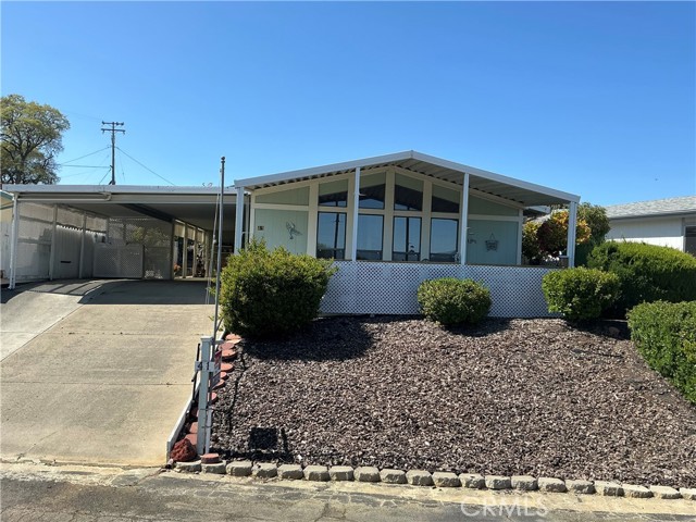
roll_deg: -3.1
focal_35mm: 28
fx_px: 563
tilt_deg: +1.2
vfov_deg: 49.7
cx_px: 348
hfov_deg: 63.4
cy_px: 261
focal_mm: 3
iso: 25
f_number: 1.8
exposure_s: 1/1534
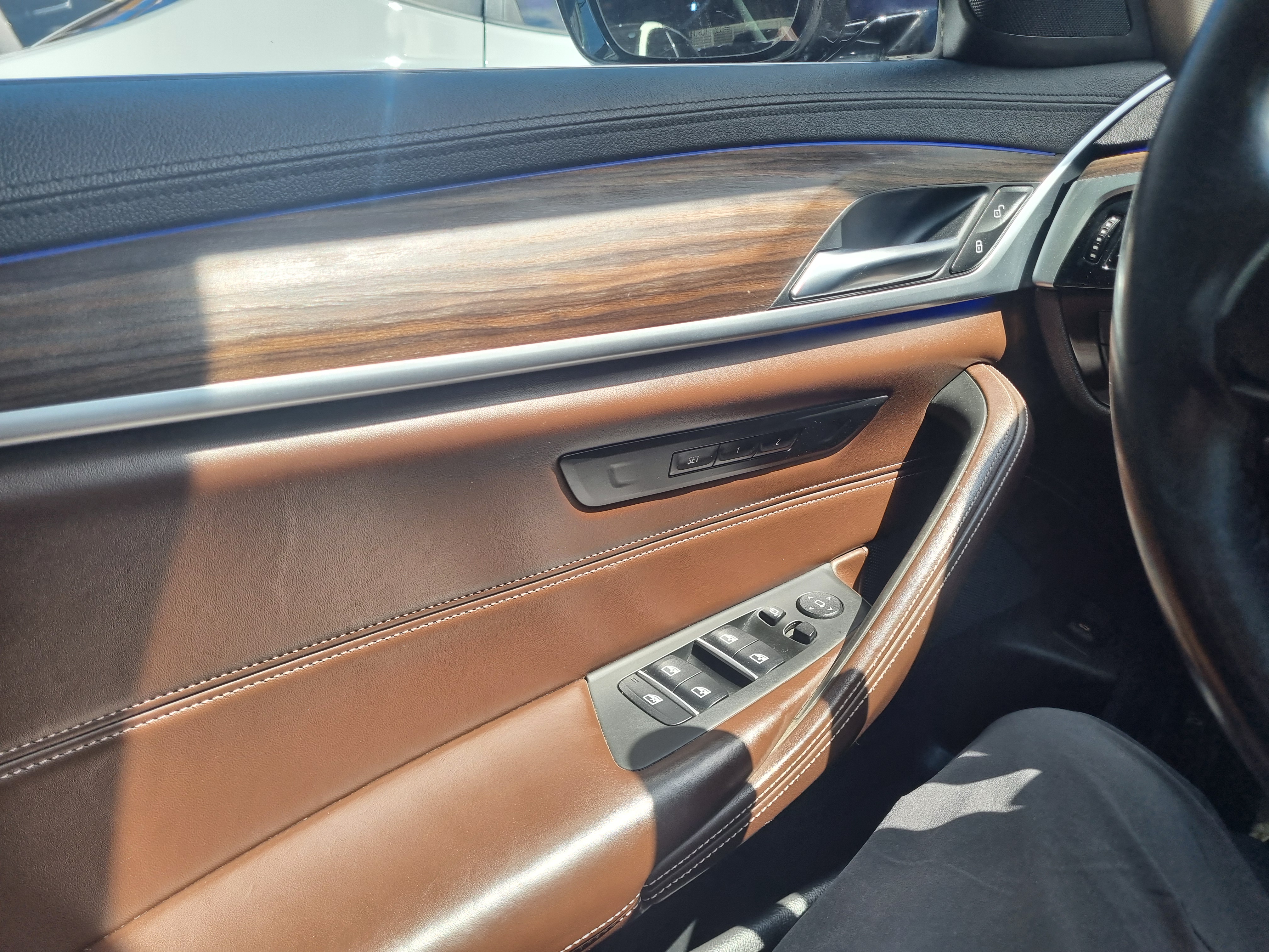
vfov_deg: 53.1
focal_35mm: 26
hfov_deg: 67.3
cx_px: 634
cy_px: 476
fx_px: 953
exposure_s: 1/182
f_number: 1.8
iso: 50
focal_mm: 5.4
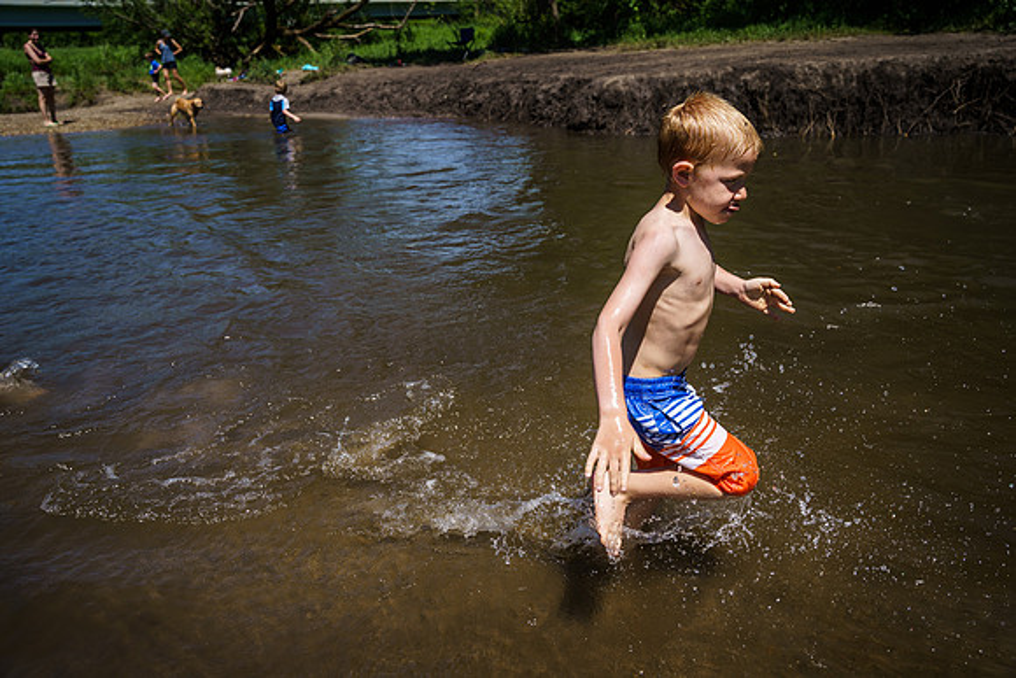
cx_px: 508
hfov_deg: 64.9
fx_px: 799
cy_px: 339
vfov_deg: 46.0
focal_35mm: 28
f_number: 4
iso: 200
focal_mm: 28.3
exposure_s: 1/2500
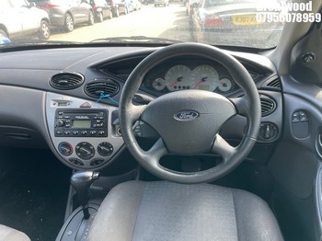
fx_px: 242
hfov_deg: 67.3
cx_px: 161
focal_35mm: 26
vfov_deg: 53.0
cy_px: 120
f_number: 1.6
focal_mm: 4.2
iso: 32
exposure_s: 1/121
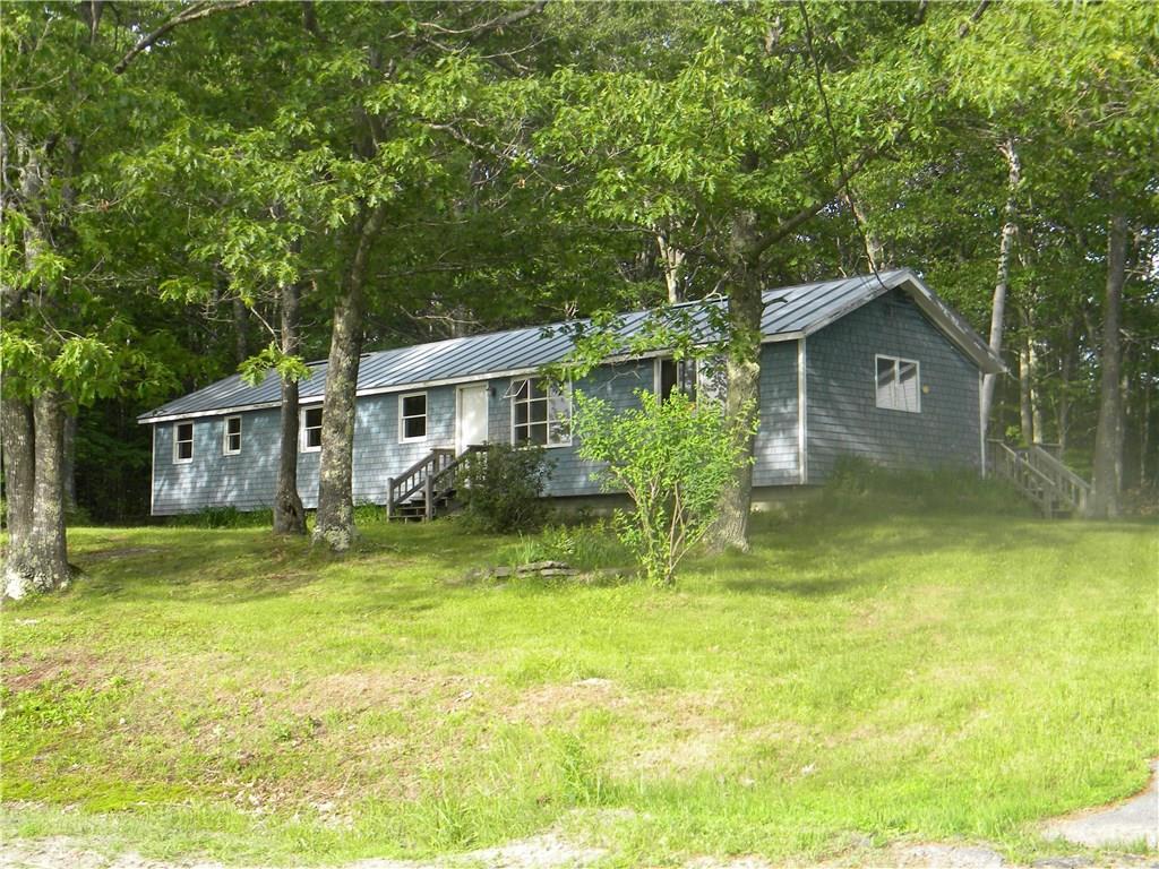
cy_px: 434
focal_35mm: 47
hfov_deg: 40.4
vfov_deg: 30.9
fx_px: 1574
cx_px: 580
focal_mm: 8.6
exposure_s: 1/130
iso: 80
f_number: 3.9
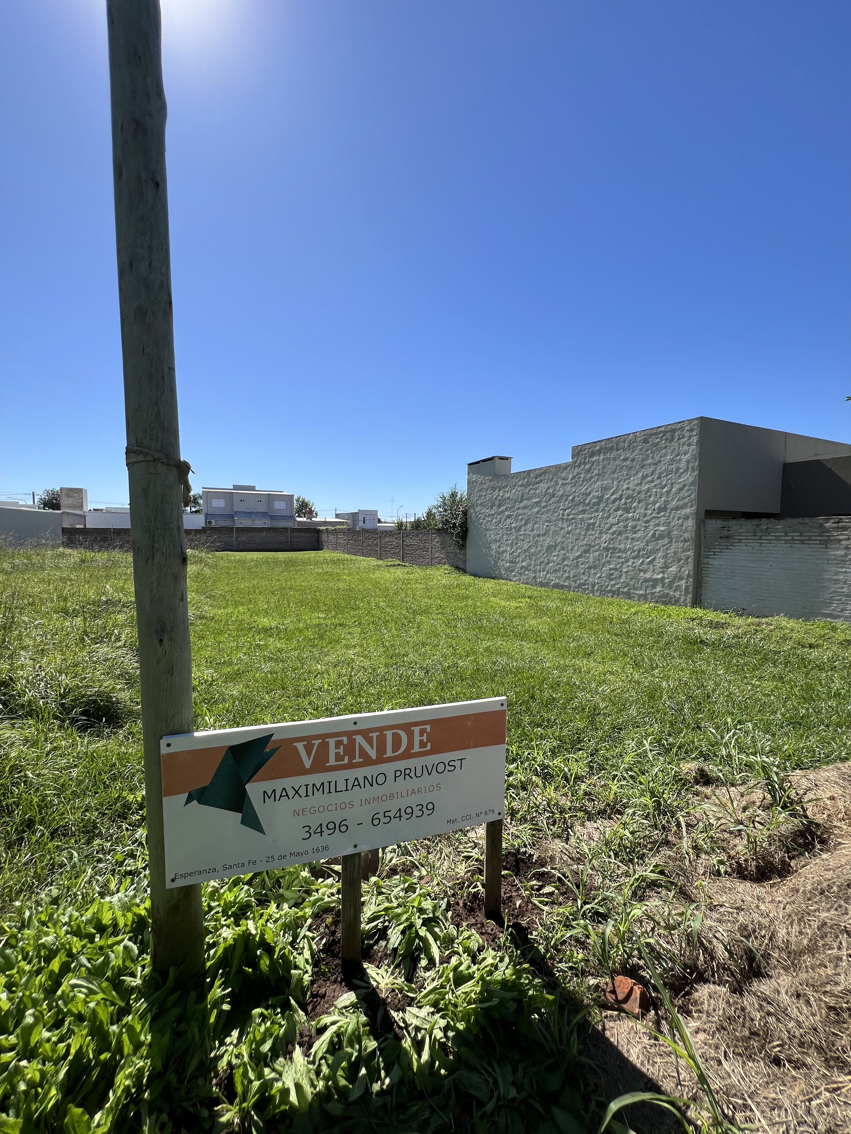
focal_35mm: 13
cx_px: 426
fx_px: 426
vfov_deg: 106.2
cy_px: 567
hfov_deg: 89.9
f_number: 1.8
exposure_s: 1/1946
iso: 32
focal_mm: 1.57
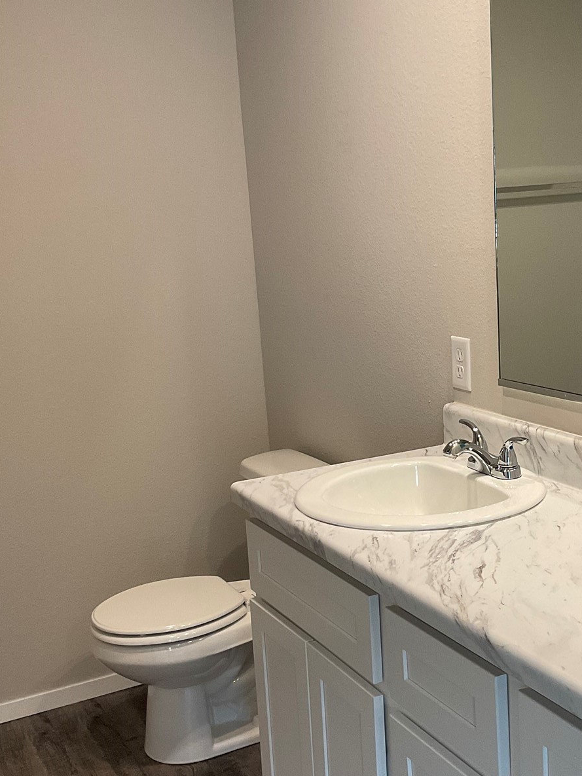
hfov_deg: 30.6
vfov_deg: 40.4
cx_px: 395
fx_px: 1053
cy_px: 435
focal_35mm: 47
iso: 64
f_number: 1.8
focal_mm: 3
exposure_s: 1/60
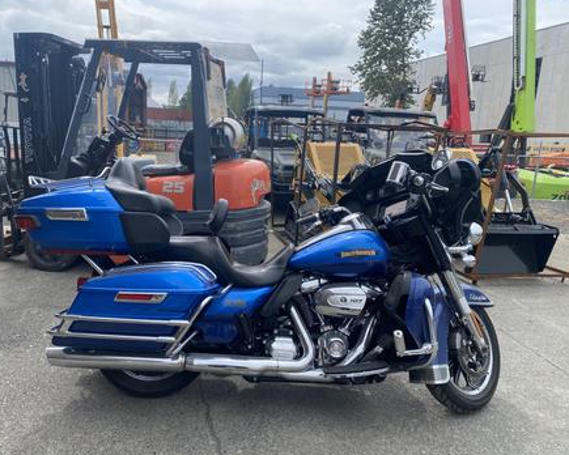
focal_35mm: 28
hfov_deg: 62.1
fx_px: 472
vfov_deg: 51.5
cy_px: 226
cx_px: 260
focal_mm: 4.25
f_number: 1.8
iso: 32
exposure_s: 1/1585
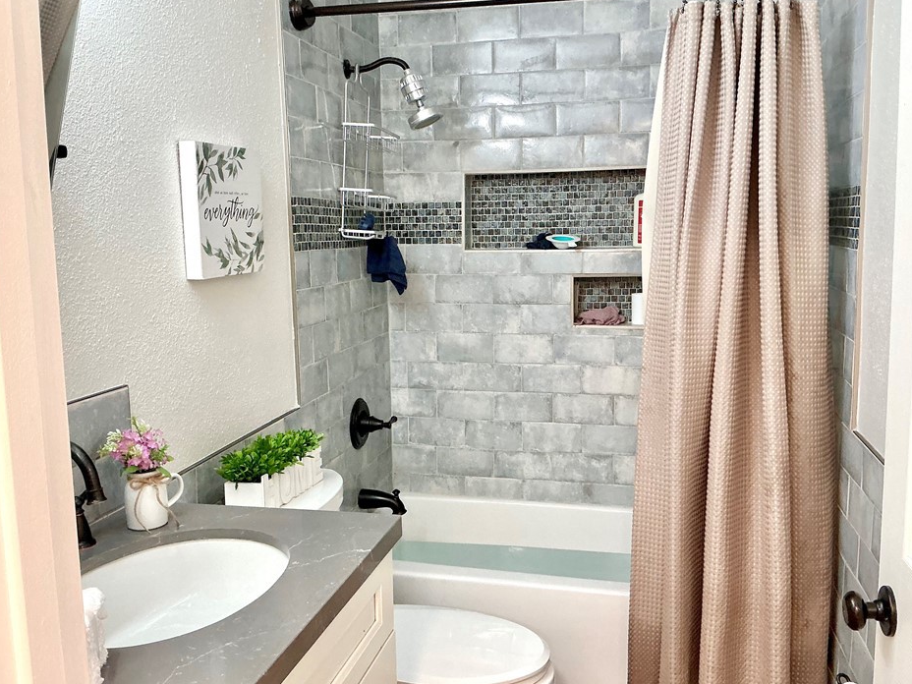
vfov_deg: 44.2
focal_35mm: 32
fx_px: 843
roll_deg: +1.7
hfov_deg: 56.8
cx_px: 461
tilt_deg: -5.7
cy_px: 338
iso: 100
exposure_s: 1/60
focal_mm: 3
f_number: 1.8
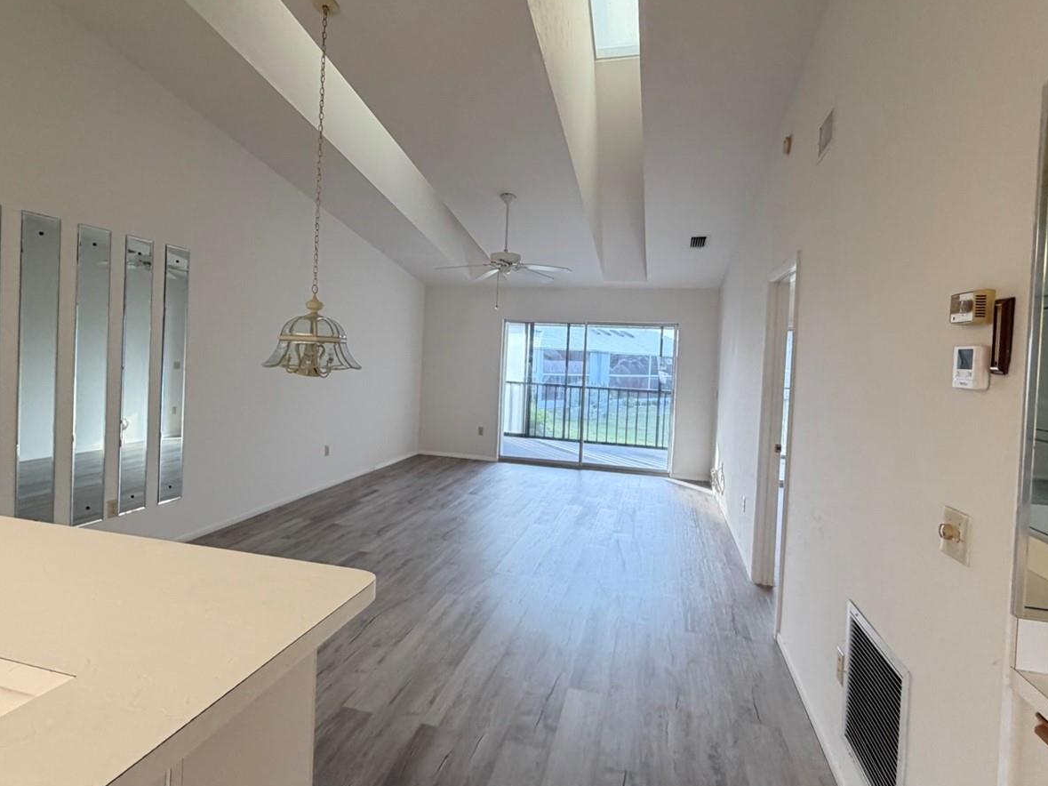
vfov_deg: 68.6
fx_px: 575
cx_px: 511
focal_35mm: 19
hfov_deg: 84.7
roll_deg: -1.8
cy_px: 365
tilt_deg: -0.9
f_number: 2.2
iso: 200
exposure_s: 1/120
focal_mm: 2.22
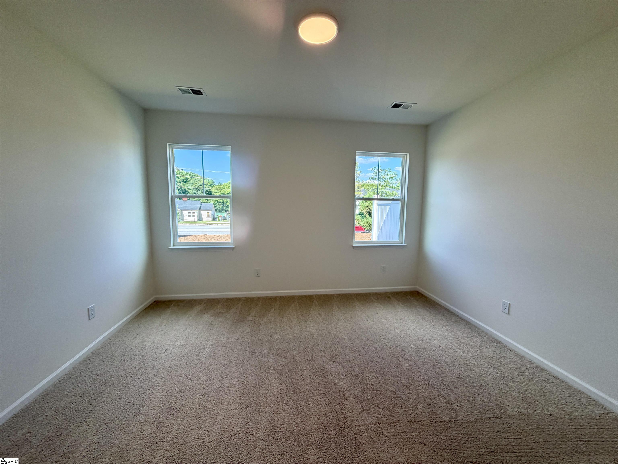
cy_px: 232
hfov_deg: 102.1
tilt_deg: -6.2
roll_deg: -0.8
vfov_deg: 85.7
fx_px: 250
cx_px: 309
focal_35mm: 14
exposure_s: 1/120
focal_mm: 2.22
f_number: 2.2
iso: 64
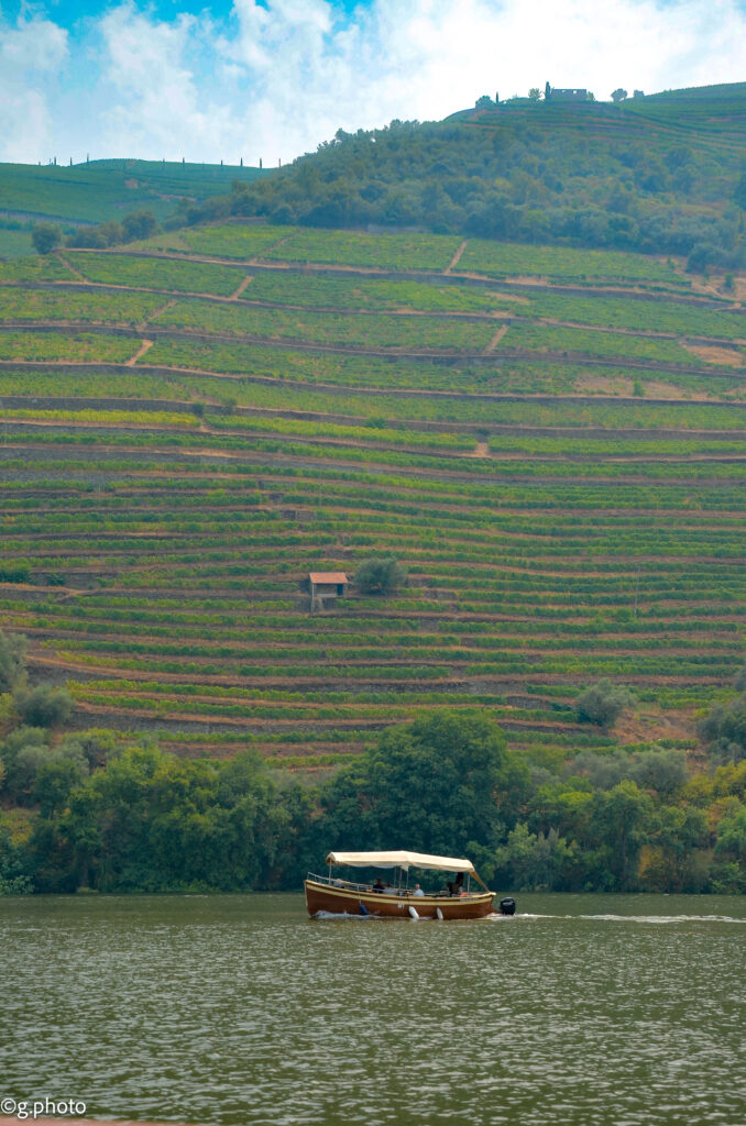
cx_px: 373
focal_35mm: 68
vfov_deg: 29.9
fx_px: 2108
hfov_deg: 20.1
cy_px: 563
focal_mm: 45
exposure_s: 1/200
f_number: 7.1
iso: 100
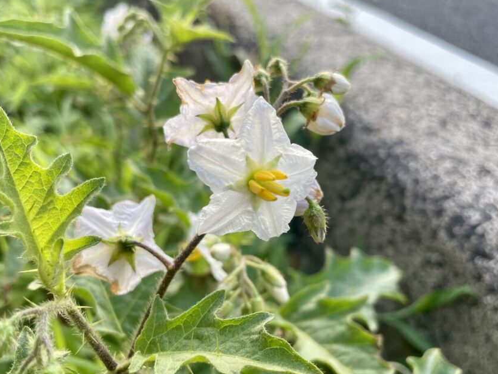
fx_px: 460
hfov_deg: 56.8
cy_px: 225
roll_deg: -4.2
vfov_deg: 43.9
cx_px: 233
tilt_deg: -37.0
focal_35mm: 32
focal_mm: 4.2
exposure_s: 1/284
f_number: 1.6
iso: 32
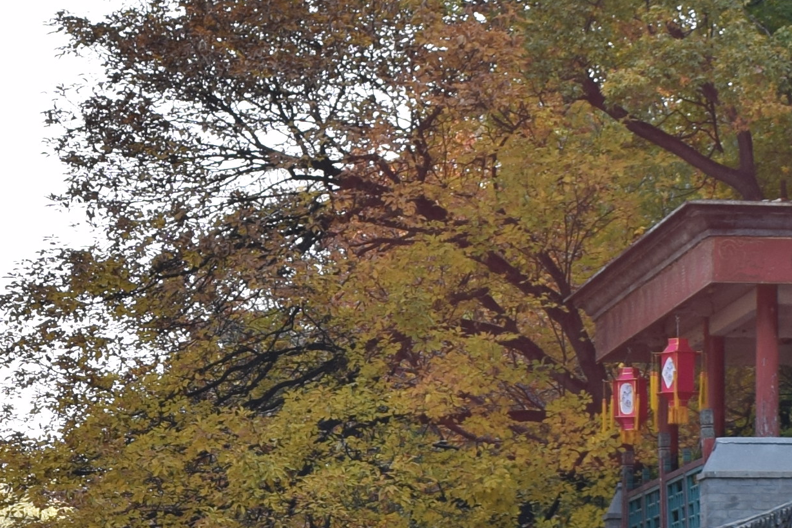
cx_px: -18
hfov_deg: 12.1
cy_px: 574
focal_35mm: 168
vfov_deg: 8.1
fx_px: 3705
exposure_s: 1/160
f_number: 5.6
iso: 100
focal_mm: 23
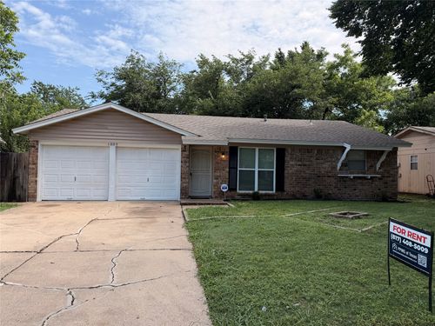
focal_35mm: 24
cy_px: 163
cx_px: 218
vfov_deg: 56.8
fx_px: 302
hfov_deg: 71.6
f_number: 1.78
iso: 100
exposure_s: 1/2611
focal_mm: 6.76
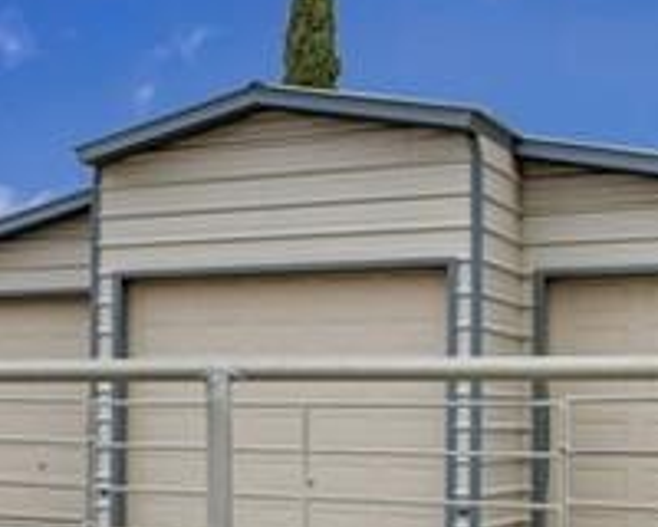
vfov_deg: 21.2
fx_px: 1402
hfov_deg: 20.2
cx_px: -477
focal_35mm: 72
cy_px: 356
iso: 800
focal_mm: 10
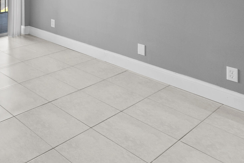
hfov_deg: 40.1
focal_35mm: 37
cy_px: -21
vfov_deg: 31.4
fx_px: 251
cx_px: -35
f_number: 8
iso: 100
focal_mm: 10
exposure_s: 3.2
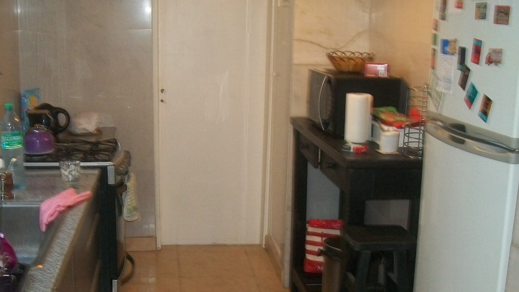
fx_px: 702
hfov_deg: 40.3
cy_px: 202
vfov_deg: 23.4
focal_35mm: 51
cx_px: 189
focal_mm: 6
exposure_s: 1/30
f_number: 2.7
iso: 160
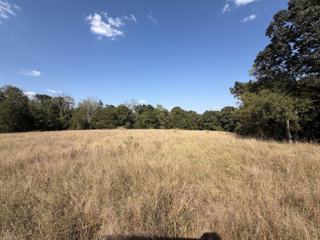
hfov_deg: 102.1
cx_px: 160
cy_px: 120
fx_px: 129
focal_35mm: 14
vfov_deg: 85.7
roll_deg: +1.5
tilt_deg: -1.9
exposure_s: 1/770
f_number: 2.2
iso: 25
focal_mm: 2.22
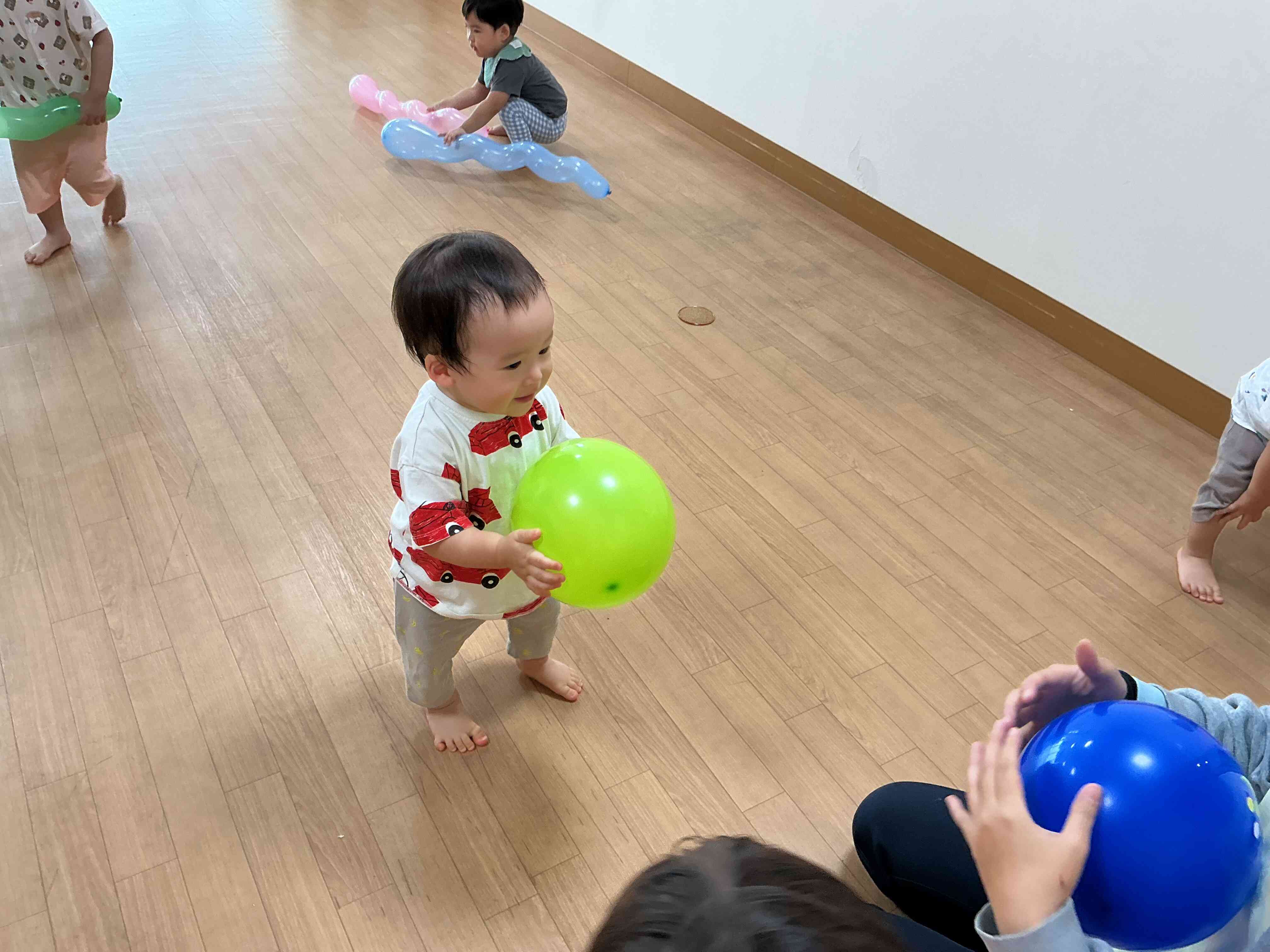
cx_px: 635
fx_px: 1064
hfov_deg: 61.7
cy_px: 476
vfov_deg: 48.2
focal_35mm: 29
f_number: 1.8
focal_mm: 3
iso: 40
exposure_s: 1/60
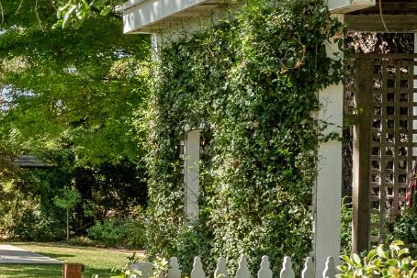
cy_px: 201
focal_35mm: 119
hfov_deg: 15.7
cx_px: -225
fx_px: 1379
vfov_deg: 11.5
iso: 1600
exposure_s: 1/640
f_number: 9
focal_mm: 24
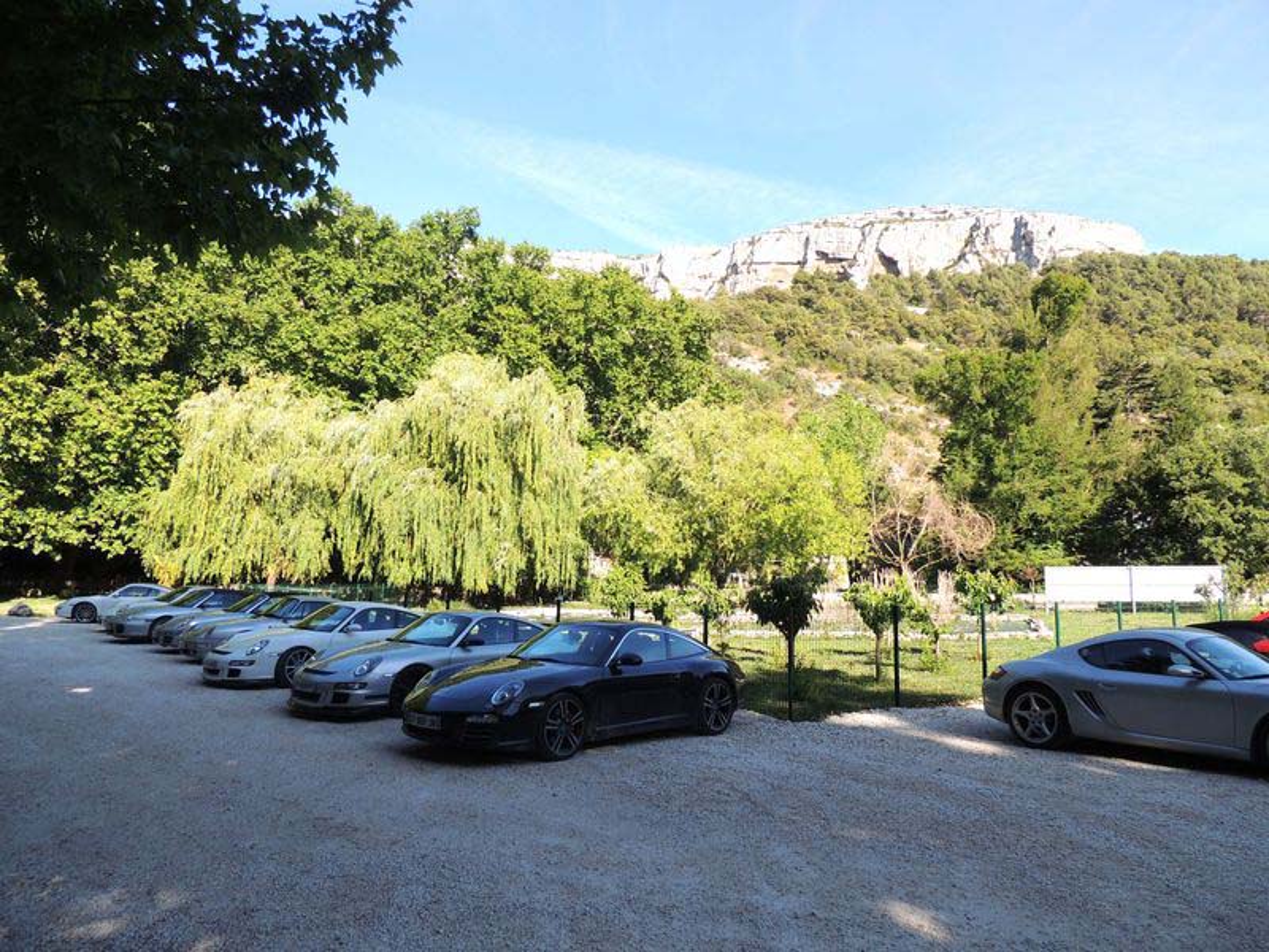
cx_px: 634
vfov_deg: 56.8
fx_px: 880
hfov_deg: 71.6
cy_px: 476
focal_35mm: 24
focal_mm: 4.3
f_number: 3
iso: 100
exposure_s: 1/640
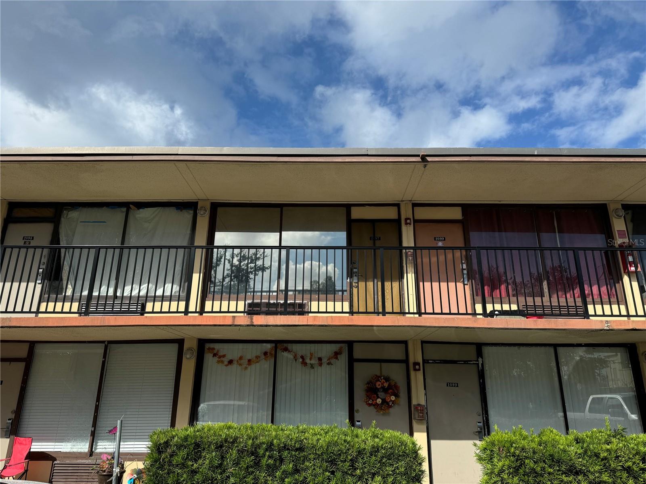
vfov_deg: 56.8
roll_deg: -1.4
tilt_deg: +17.8
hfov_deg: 71.6
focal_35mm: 24
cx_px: 323
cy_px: 242
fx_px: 448
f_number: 1.78
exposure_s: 1/4608
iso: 80
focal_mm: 6.76
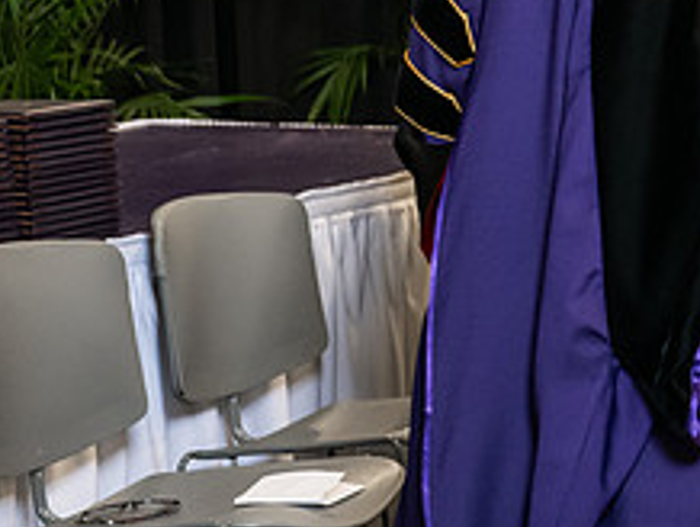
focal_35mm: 179
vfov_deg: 8.2
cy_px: -69
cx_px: 922
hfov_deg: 10.8
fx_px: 3624
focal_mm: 70
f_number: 5
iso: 2500
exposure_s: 1/200
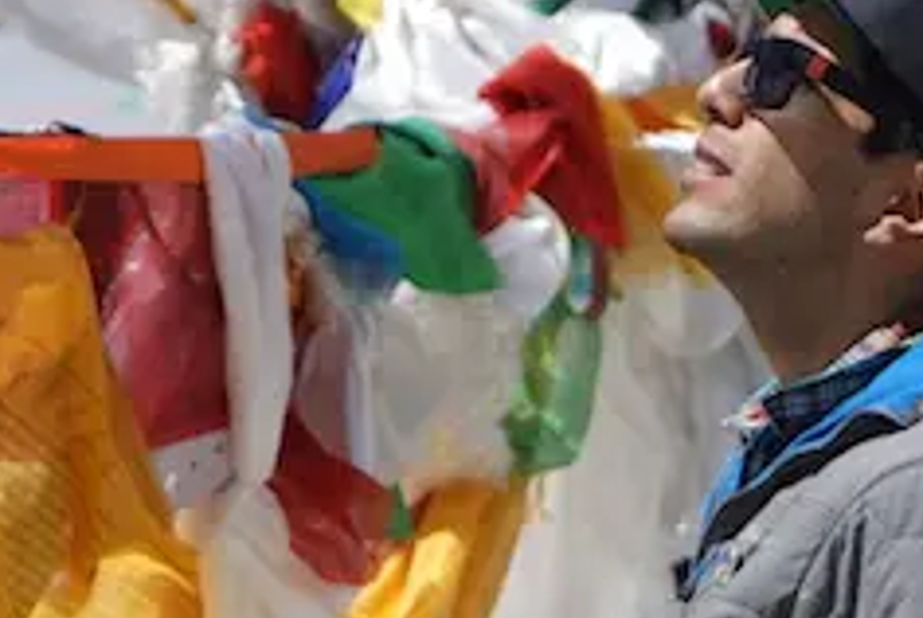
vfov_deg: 5.9
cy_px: 209
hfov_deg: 8.8
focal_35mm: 234
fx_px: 6007
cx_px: 770
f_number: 4
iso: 200
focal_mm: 70
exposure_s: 1/3200
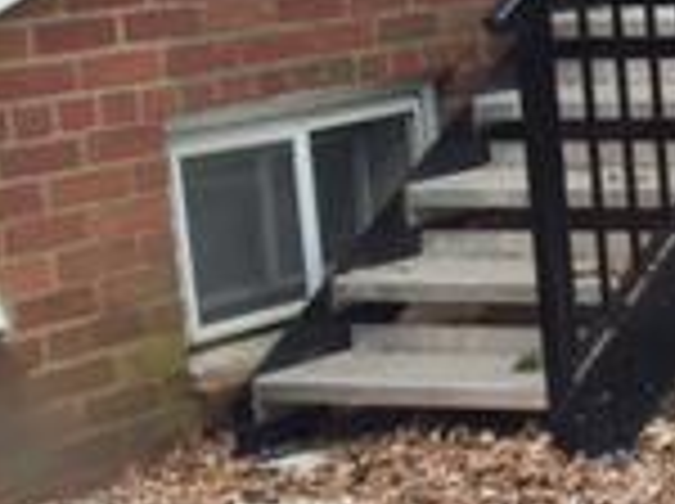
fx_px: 2414
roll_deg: +3.7
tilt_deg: -7.1
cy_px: 90
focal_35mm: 124
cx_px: 1431
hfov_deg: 13.3
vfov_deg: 11.9
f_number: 2.2
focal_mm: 4.15
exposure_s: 1/252
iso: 32
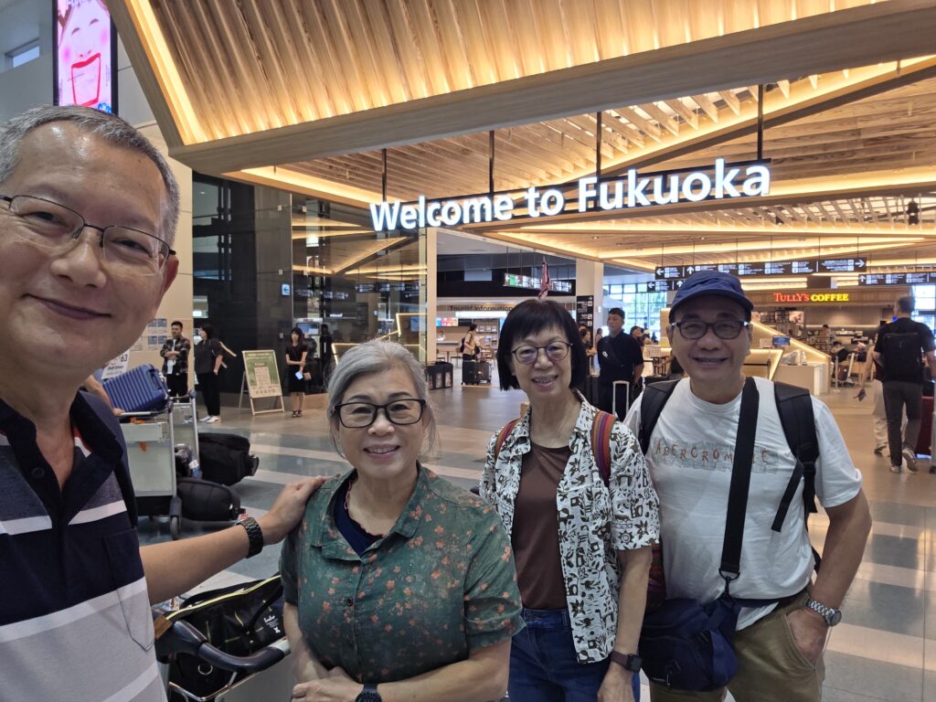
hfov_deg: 69.4
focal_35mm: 25
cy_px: 351
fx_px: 676
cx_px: 468
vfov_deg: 54.9
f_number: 2.2
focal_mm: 3.3
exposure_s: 1/120
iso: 160
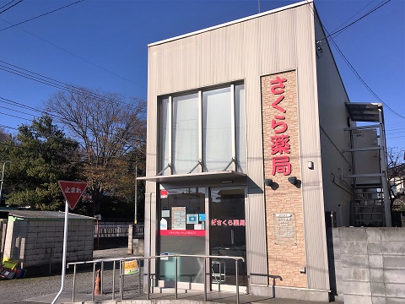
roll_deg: -0.5
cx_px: 202
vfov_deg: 48.2
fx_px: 339
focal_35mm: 29
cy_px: 152
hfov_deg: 61.7
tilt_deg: +8.8
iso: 25
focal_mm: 4.15
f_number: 2.2
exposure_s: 1/3344
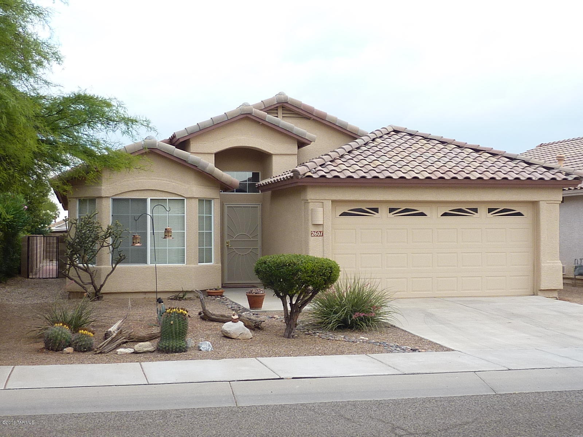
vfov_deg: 28.6
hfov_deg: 37.5
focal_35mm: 51
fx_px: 859
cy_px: 218
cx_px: 292
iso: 80
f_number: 3.4
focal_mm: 4.7
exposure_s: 1/80
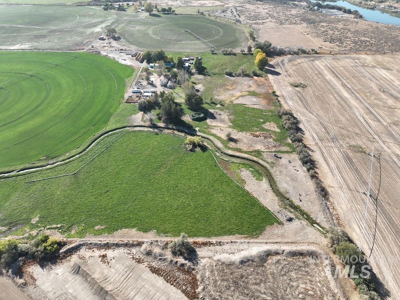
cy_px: 150
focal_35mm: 24
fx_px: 277
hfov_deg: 71.6
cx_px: 200
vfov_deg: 56.8
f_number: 2.8
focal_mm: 12.29
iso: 100
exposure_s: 1/100
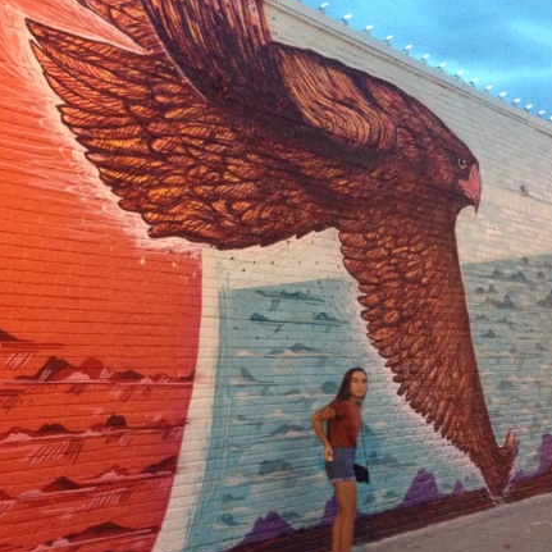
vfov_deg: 32.8
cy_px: 292
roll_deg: +1.0
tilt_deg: +4.5
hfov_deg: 32.8
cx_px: 264
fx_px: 938
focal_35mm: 52
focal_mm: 4.12
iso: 400
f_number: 2.4
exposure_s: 1/15
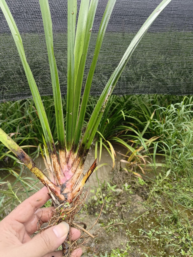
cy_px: 128
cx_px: 96
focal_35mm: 26
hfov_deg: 53.1
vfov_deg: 67.3
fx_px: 193
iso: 100
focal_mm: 4.05
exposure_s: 1/107
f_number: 1.8
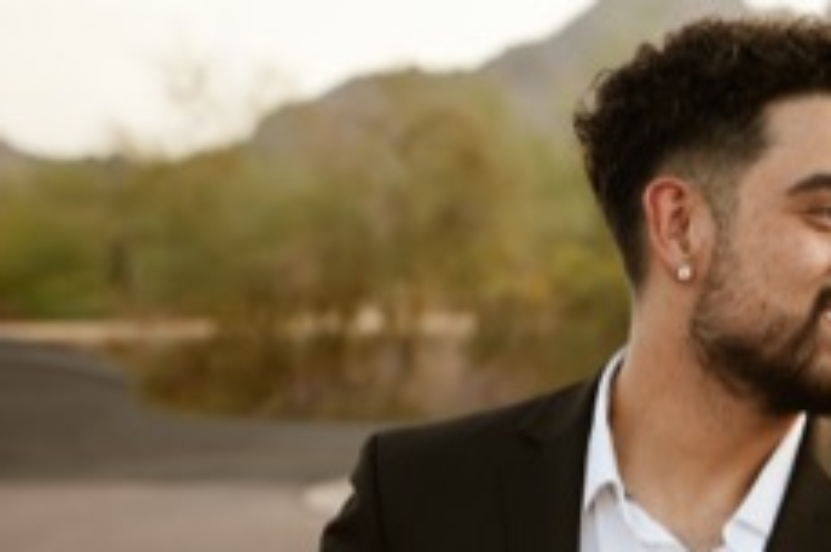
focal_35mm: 137
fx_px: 3158
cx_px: 1052
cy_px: 628
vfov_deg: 9.9
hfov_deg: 14.4
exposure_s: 1/80
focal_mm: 49
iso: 100
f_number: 3.5
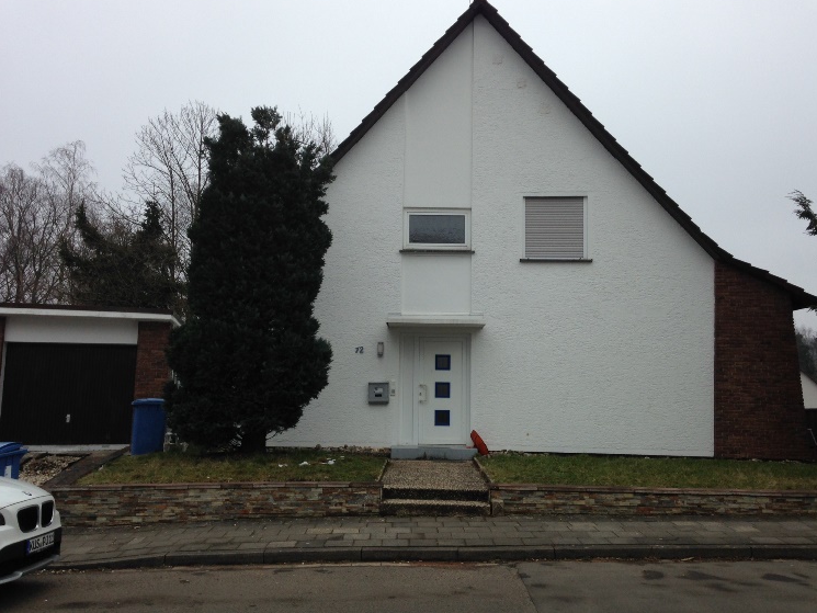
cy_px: 299
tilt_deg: +6.5
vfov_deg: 41.8
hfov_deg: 53.9
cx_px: 418
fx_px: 803
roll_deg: -1.8
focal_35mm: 34
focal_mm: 4.12
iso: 50
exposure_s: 1/653
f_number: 2.4
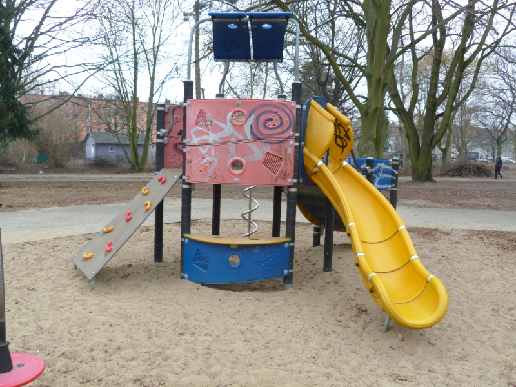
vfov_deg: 46.8
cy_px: 194
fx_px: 447
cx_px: 258
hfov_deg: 60.0
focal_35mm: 30
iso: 80
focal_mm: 5.4
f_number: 3
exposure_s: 1/125
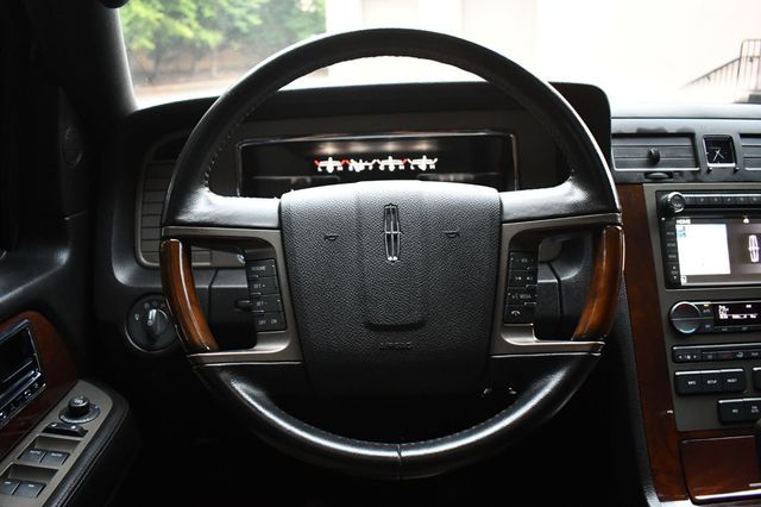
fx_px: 570
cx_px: 380
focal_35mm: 27
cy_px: 254
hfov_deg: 67.4
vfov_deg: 47.9
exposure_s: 1/60
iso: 3200
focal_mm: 18
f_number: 3.5
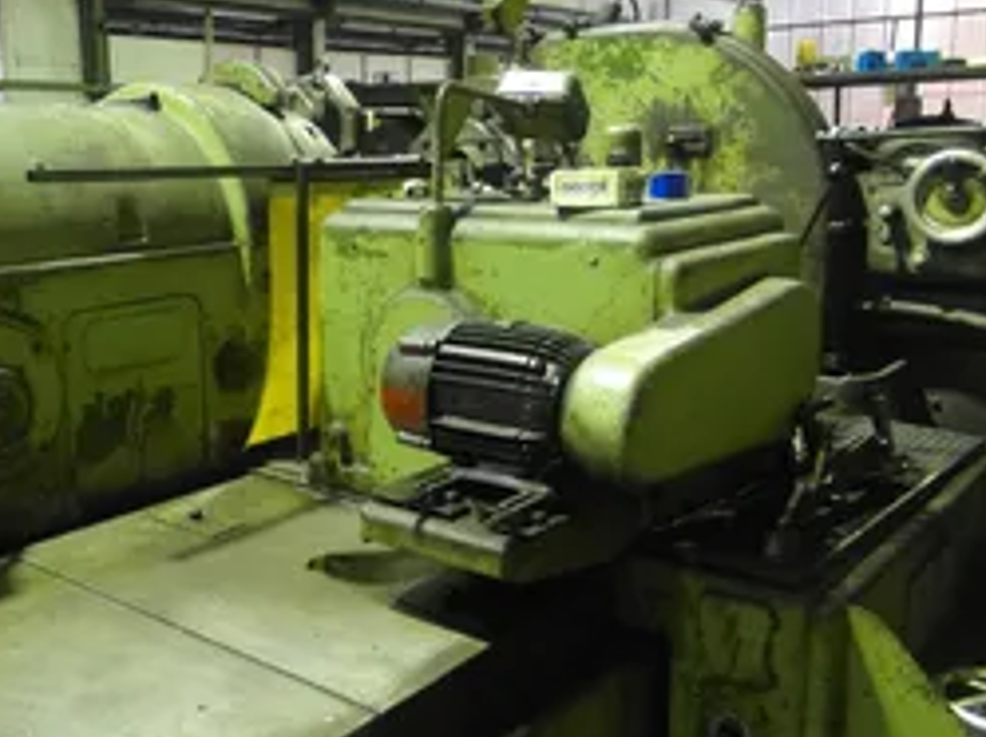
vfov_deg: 38.6
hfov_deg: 49.6
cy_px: 349
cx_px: 356
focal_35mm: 37
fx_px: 1052
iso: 800
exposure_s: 1/20
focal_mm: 4.1
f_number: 2.8
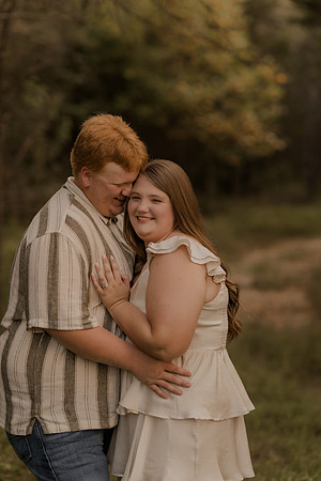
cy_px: 240
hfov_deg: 16.1
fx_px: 1137
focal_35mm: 85
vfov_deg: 23.9
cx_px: 160
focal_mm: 85
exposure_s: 1/125
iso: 100
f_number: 2
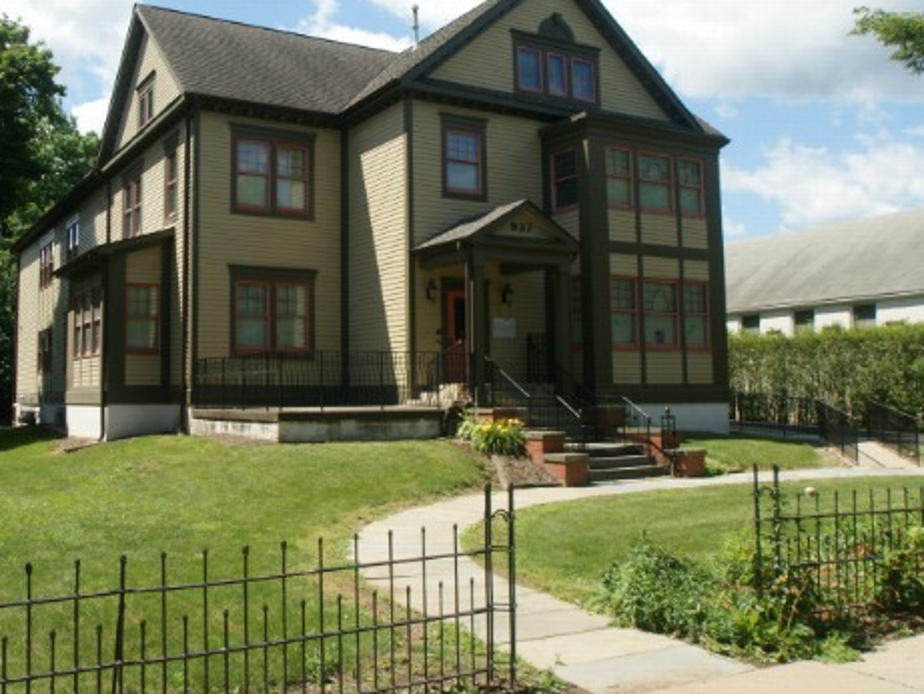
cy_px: 305
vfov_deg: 39.6
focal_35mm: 36
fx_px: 961
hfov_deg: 51.1
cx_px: 389
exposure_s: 1/60
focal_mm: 18
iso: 100
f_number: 11
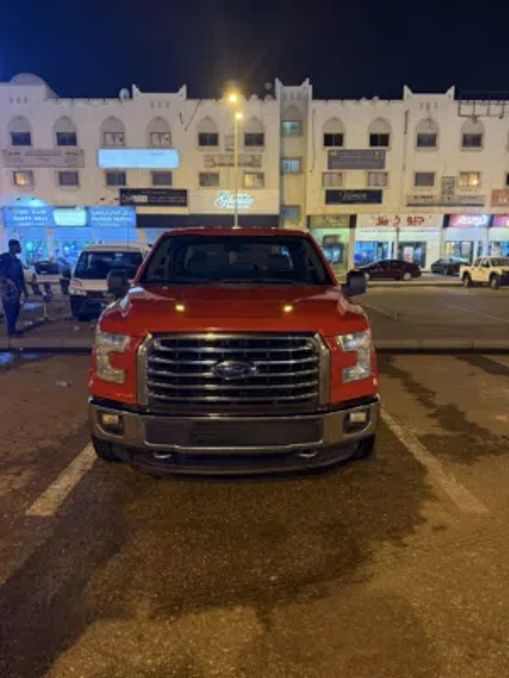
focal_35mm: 24
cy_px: 339
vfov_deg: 71.6
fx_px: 471
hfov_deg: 56.8
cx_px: 254
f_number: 1.78
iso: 800
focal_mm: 6.76
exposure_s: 1/33
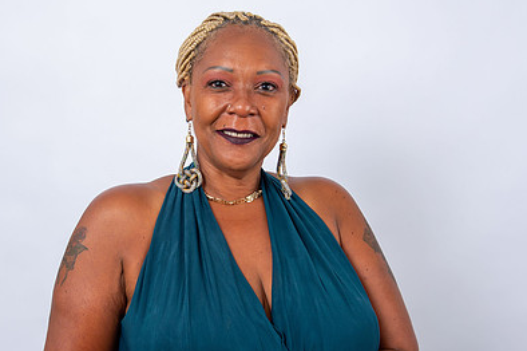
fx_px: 819
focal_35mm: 56
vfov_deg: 24.1
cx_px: 193
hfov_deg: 35.4
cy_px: 200
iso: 100
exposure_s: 1/200
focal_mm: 38
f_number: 8
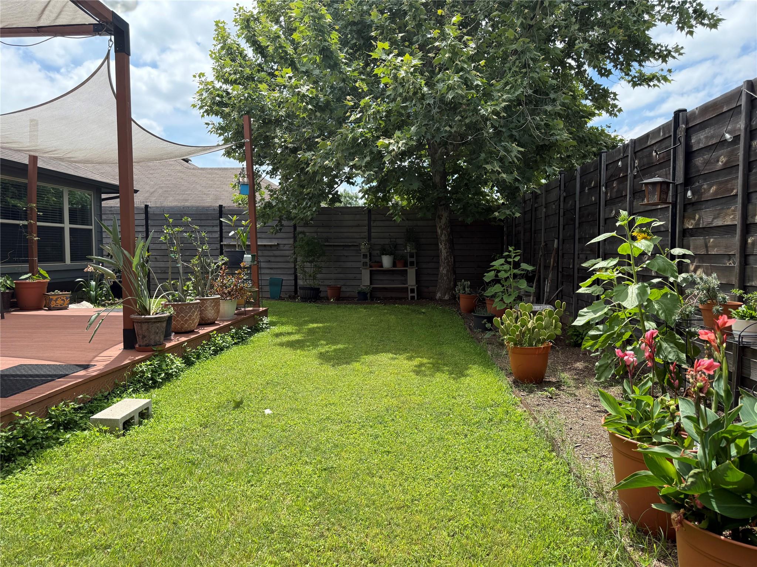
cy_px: 284
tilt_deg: -1.9
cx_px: 378
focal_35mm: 24
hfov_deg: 71.6
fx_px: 525
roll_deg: +0.3
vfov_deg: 56.8
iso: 100
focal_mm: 6.76
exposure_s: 1/3145
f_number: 1.78
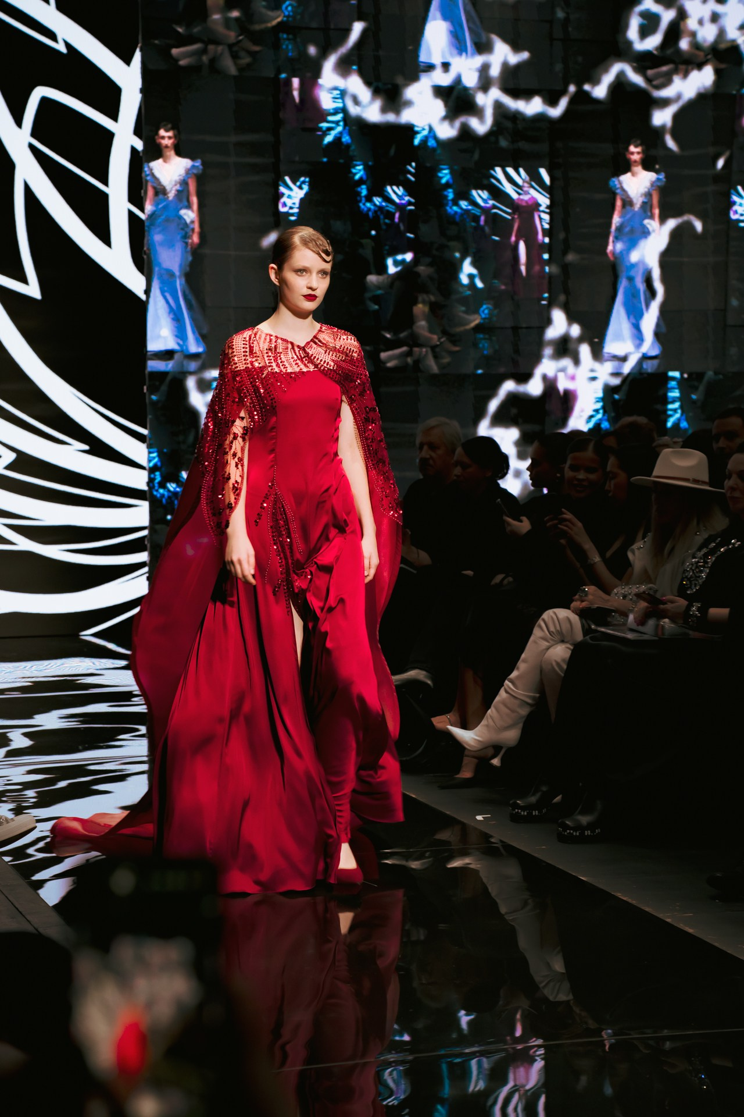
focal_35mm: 75
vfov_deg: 27.0
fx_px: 2325
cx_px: 372
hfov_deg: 18.2
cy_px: 558
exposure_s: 1/125
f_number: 5
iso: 2000
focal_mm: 75
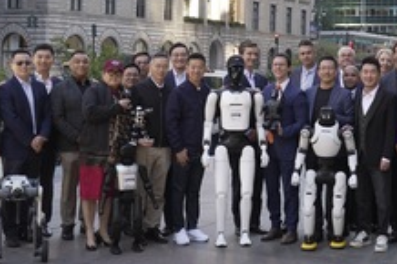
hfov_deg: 26.7
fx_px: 826
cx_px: 299
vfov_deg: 18.0
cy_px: 60
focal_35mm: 75
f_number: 5.6
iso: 1600
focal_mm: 34
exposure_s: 1/400
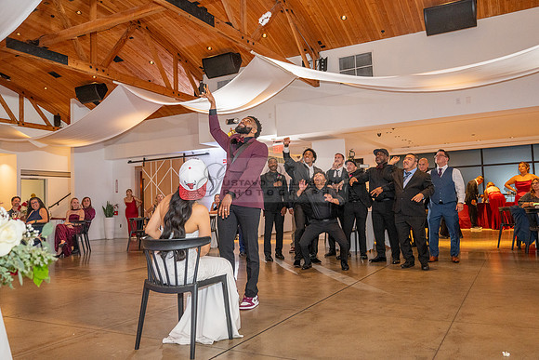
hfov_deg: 61.1
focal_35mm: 30
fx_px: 457
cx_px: 270
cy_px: 180
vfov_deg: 43.0
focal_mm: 30.5
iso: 2000
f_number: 3.5
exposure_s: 1/200
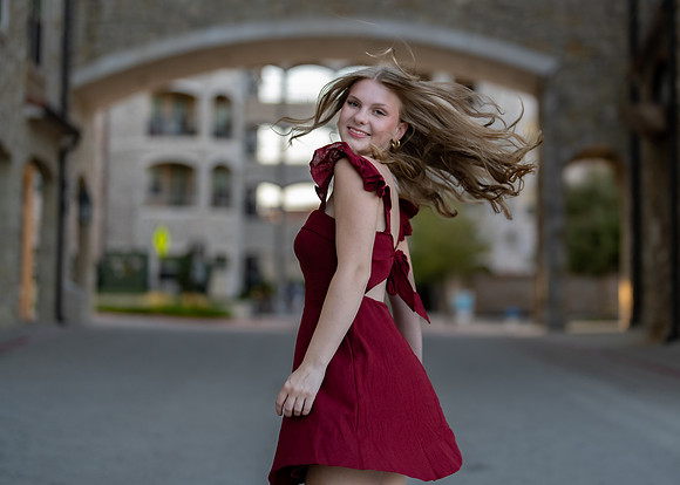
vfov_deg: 21.5
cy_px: 228
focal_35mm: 66
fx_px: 1279
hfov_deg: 29.7
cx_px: 412
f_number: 1.2
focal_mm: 50
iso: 200
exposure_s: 1/1600
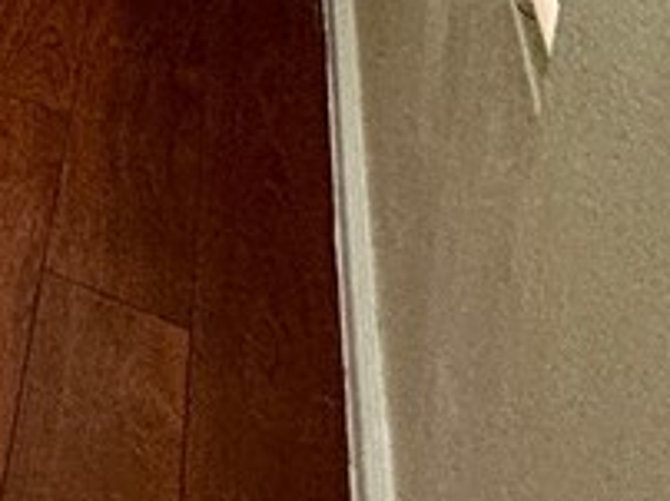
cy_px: -644
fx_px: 1373
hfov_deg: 15.6
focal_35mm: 71
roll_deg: +3.9
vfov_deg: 14.7
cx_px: -899
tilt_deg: -12.1
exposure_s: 1/120
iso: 125
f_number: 2.2
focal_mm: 2.22
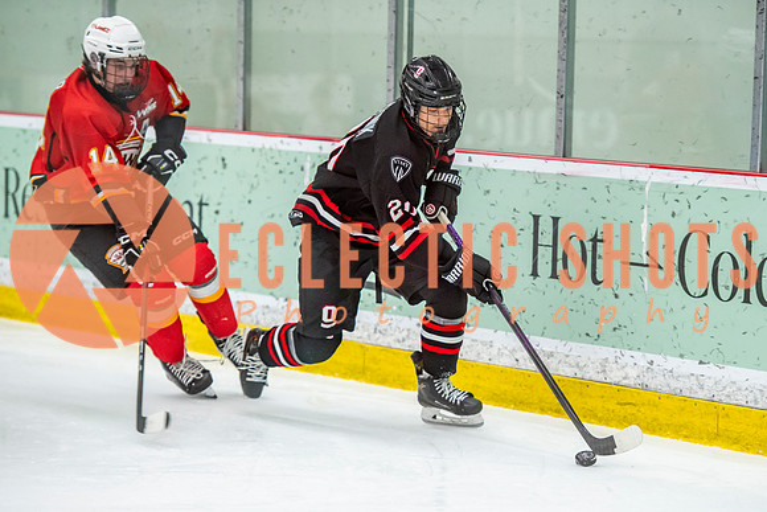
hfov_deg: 11.7
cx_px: 427
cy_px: 307
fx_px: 3746
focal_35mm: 176
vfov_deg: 7.8
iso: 2000
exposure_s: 1/640
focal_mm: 145
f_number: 3.2
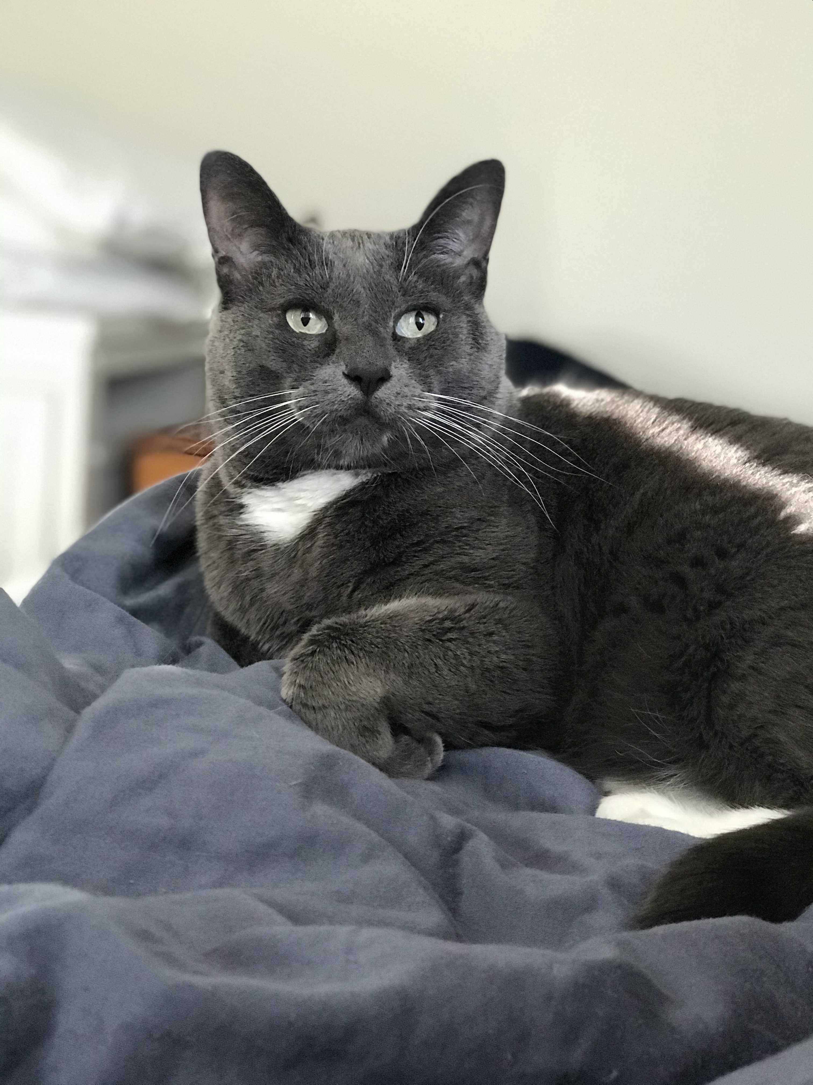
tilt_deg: -9.4
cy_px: 542
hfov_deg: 25.7
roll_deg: -4.6
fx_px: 1785
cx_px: 406
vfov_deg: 33.8
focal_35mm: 57
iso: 800
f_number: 2.8
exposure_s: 1/60
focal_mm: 6.6
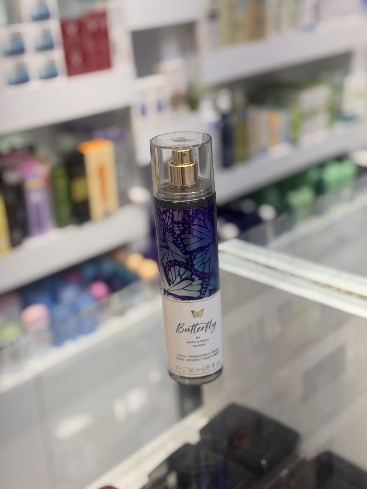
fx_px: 679
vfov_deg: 39.7
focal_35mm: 48
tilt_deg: -22.2
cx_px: 184
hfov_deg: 30.3
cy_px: 244
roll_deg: +3.1
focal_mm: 6.76
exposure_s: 1/290
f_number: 1.78
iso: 64
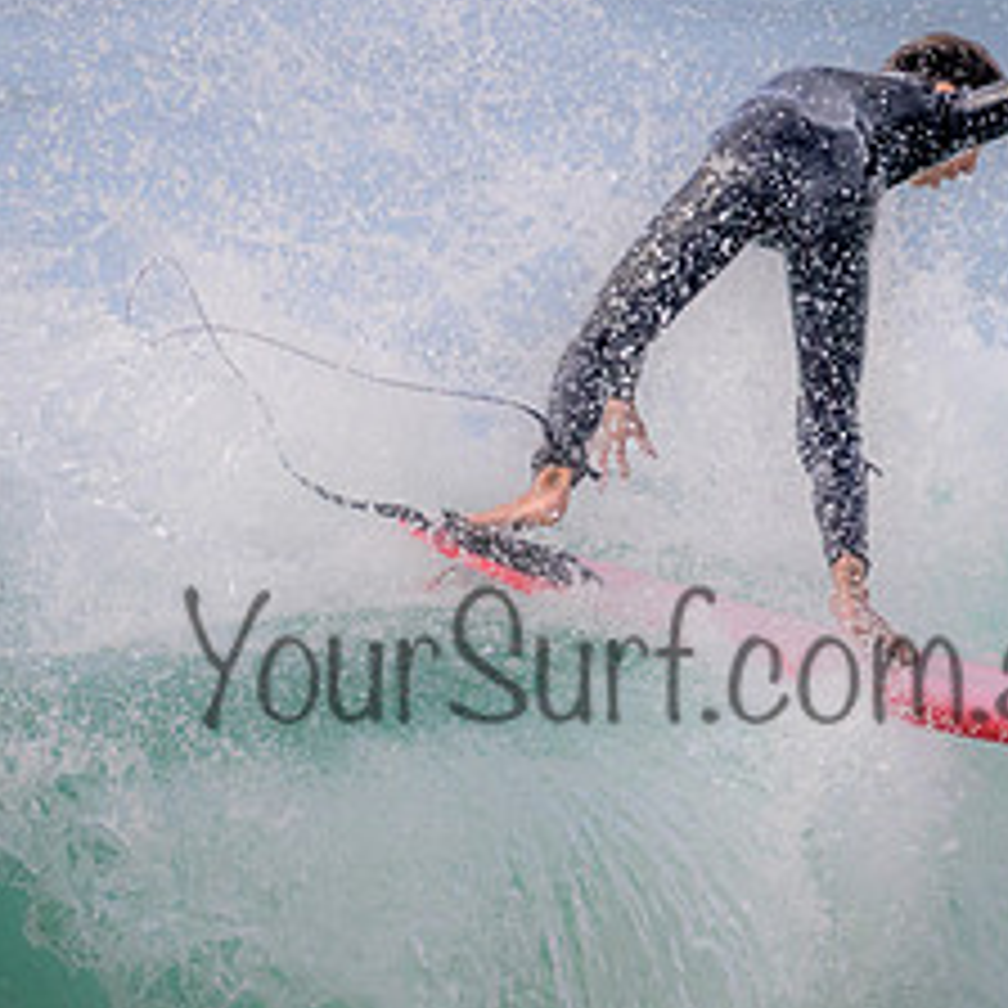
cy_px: 452
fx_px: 69283
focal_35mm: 2103
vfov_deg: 0.8
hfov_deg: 0.8
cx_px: 739
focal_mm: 800
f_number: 11
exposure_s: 1/2000
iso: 1800
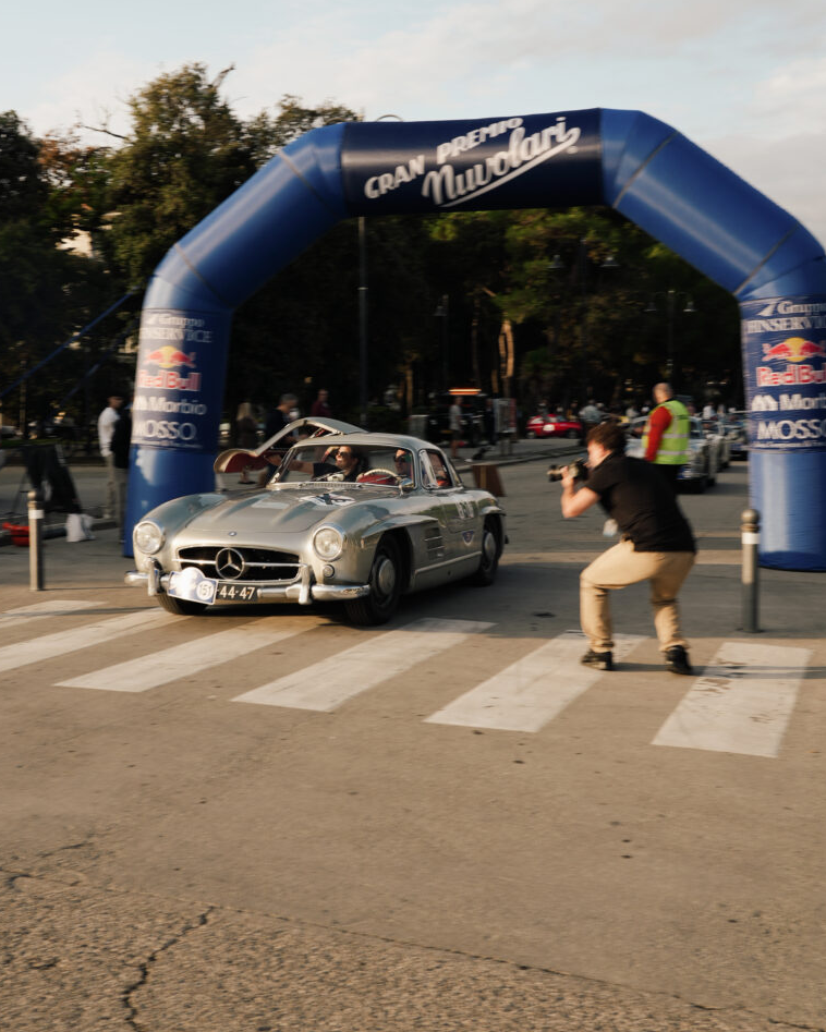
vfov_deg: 42.8
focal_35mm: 43
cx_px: 327
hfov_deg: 34.8
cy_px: 435
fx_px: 1314
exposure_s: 1/50
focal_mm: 31
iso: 100
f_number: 9
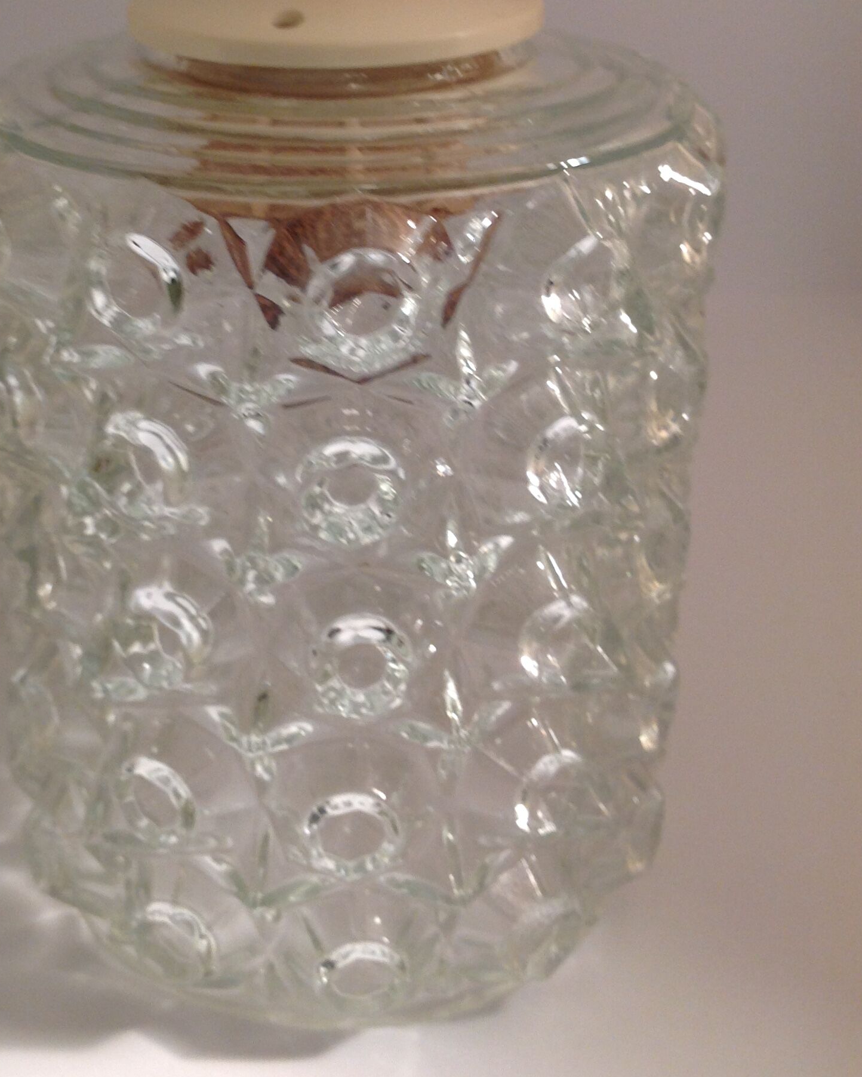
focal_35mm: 49
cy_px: 352
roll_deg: +2.2
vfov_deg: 37.6
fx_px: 1562
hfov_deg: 30.7
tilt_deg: -23.2
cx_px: 301
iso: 64
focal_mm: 4.28
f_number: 2.4
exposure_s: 1/17
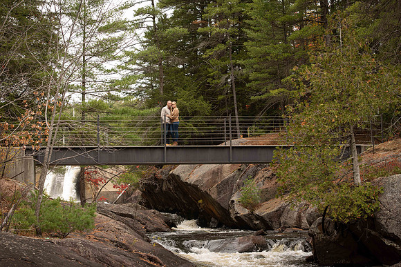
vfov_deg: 17.5
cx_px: 200
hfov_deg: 26.0
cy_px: 134
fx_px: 869
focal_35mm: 78
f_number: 6.3
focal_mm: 78
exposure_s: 1/200
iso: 400
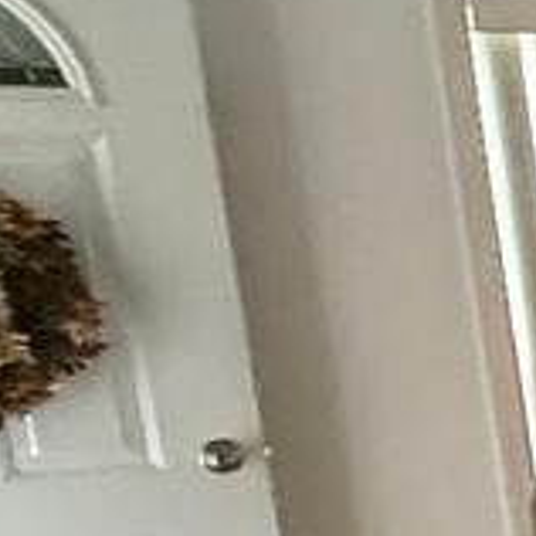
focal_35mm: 113
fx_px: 1980
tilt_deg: -12.4
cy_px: 560
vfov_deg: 15.1
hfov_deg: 9.7
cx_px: 1812
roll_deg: -0.6
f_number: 2.2
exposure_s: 1/60
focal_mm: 2.22
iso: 800
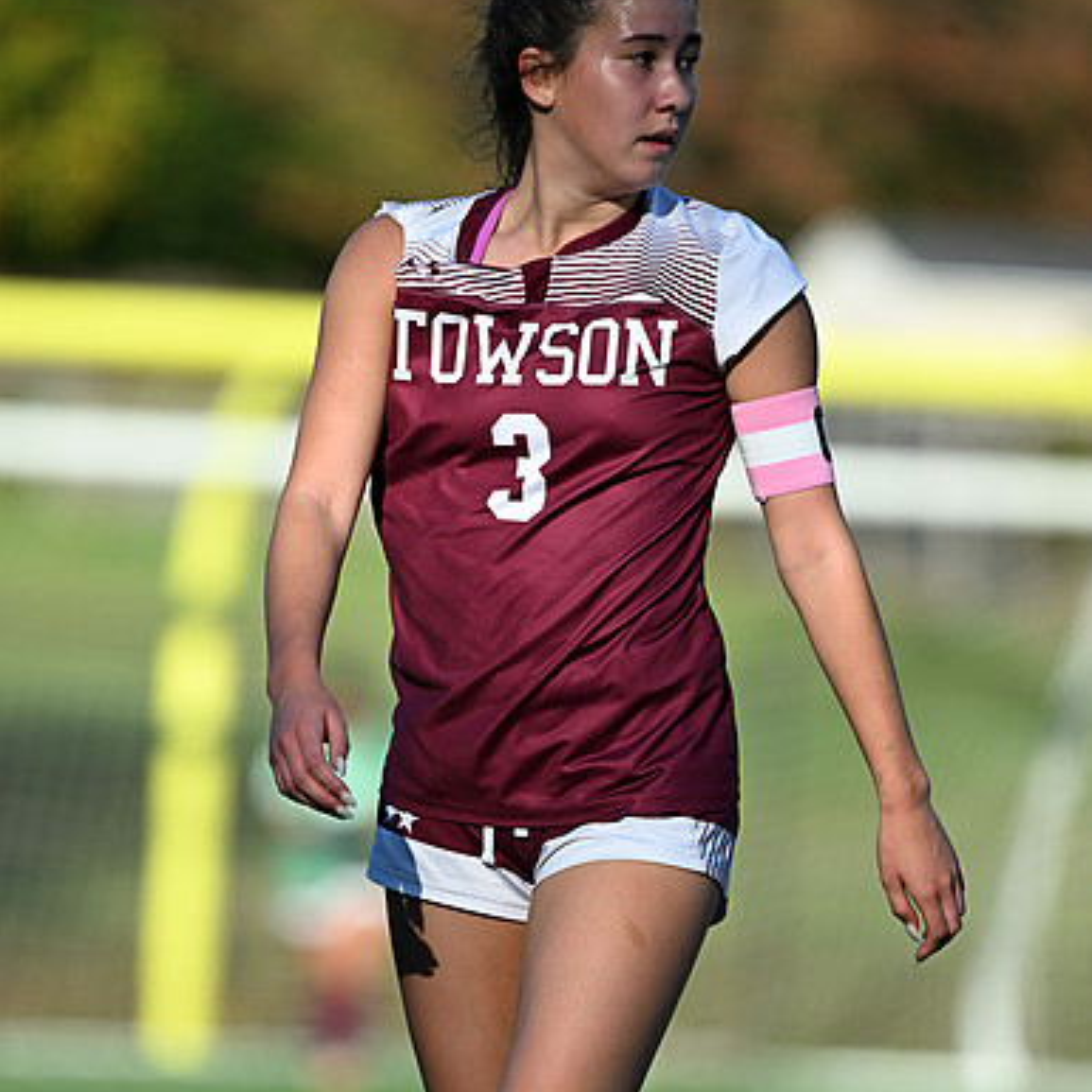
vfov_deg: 2.7
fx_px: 22878
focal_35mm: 641
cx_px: 546
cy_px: 601
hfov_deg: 2.7
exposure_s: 1/2000
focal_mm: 500
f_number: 5.6
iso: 500
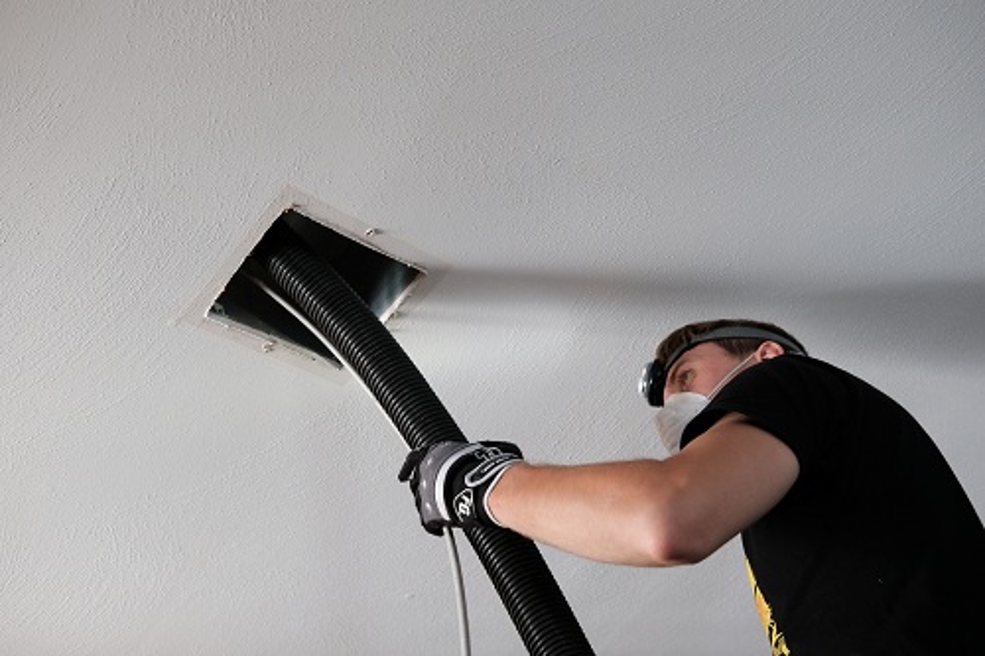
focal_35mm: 53
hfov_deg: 37.5
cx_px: 492
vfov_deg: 25.5
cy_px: 328
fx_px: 1450
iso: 1250
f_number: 4
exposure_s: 1/100
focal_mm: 35
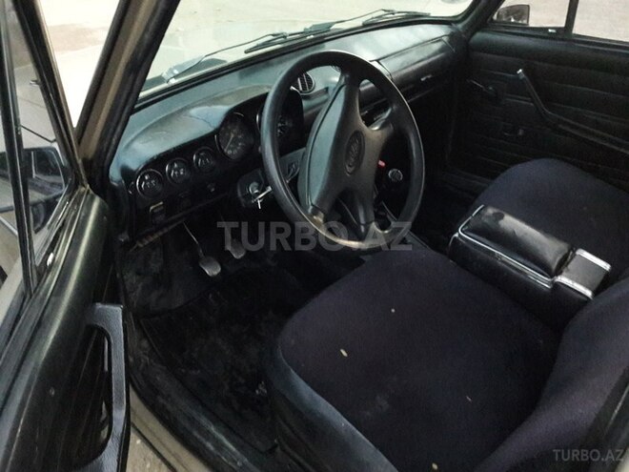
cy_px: 236
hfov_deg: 63.4
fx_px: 509
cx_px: 314
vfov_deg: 49.7
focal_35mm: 28
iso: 800
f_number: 1.9
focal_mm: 3.7
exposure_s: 1/17
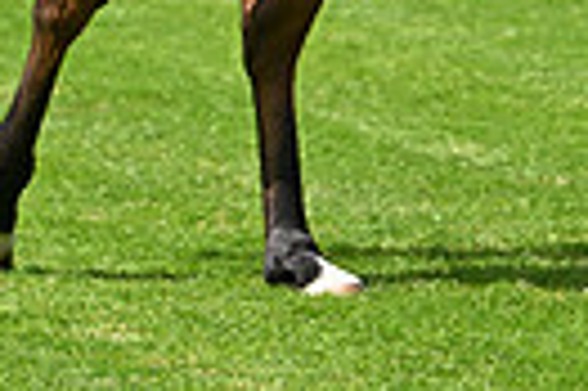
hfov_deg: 2.8
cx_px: 601
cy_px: -420
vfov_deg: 1.9
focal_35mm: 733
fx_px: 11957
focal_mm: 165
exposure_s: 1/1600
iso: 400
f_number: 5.6
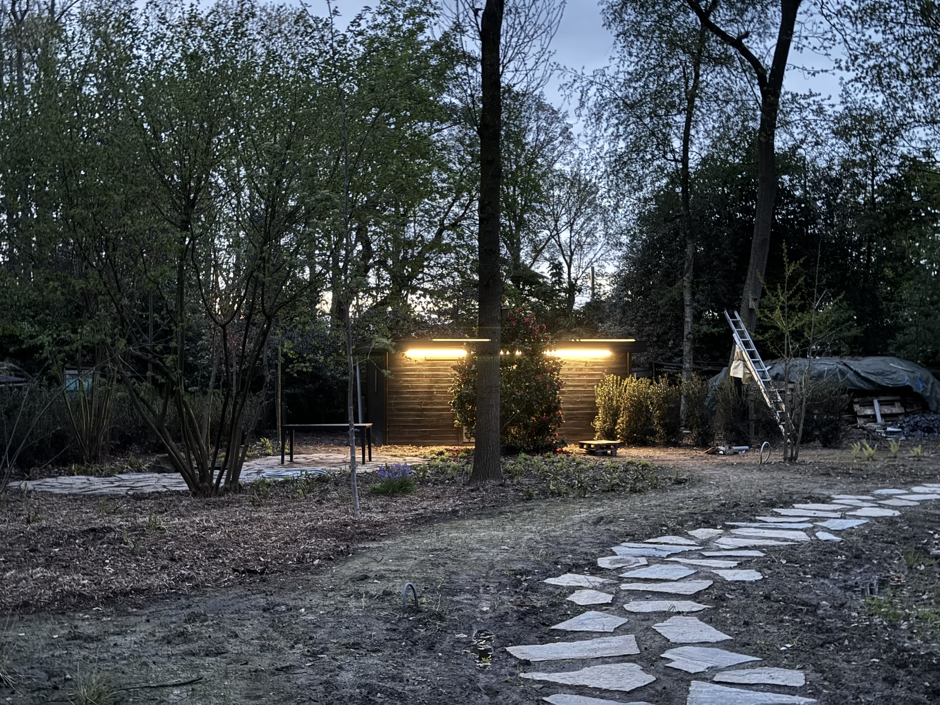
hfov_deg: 39.7
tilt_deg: +0.5
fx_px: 1303
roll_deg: +0.1
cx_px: 470
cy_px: 352
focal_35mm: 48
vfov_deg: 30.3
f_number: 1.78
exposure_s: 1/5
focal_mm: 6.76
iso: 400
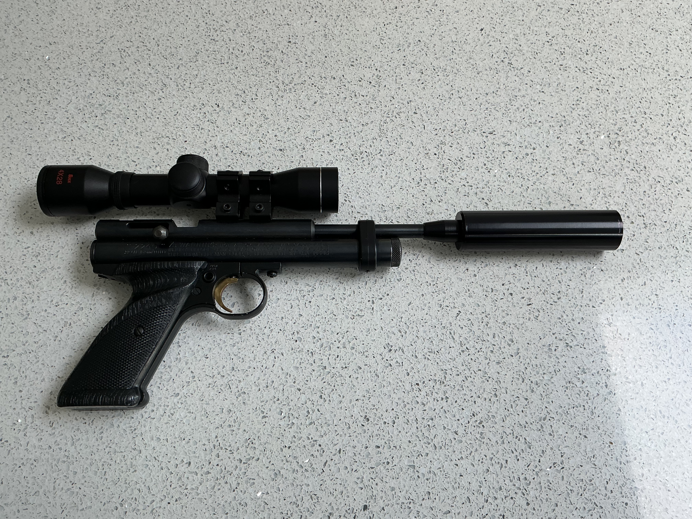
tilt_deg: -66.4
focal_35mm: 29
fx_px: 580
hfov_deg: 61.7
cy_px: 260
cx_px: 346
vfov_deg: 48.2
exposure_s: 1/100
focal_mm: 3
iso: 32
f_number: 1.8
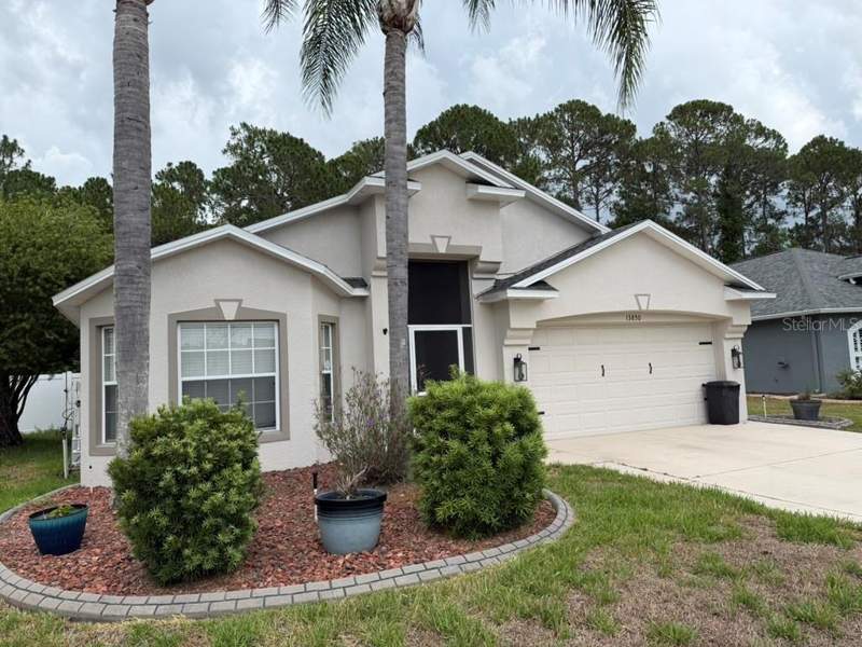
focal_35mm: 24
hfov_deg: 71.6
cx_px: 431
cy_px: 324
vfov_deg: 56.8
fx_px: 598
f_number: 1.78
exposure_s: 1/3425
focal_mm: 6.76
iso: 80
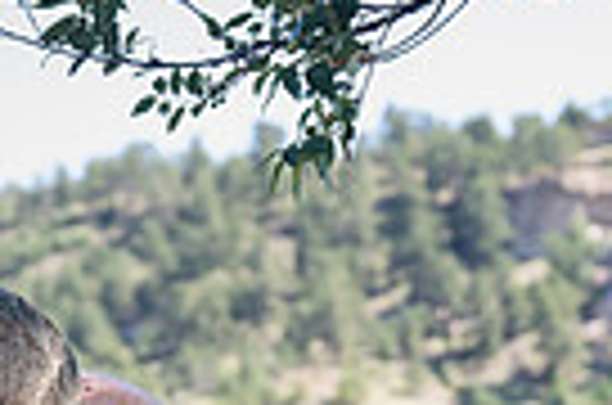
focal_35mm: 269
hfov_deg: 7.7
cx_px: 477
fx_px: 4562
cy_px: 810
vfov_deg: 5.0
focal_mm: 63
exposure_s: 1/800
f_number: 6
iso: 1250
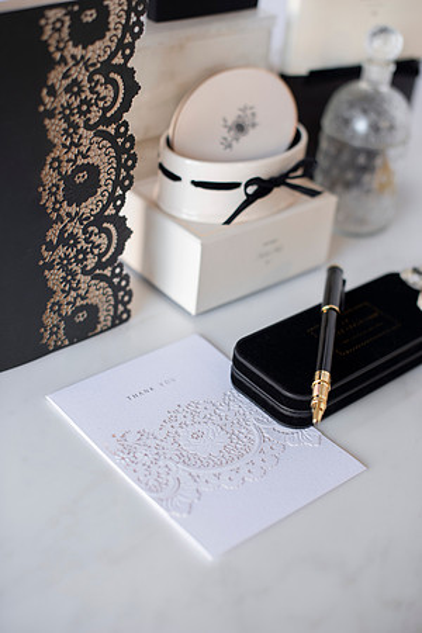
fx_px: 879
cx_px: 211
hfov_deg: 27.0
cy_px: 316
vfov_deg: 39.6
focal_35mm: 50
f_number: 2.5
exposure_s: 1/100
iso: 200
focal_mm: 50
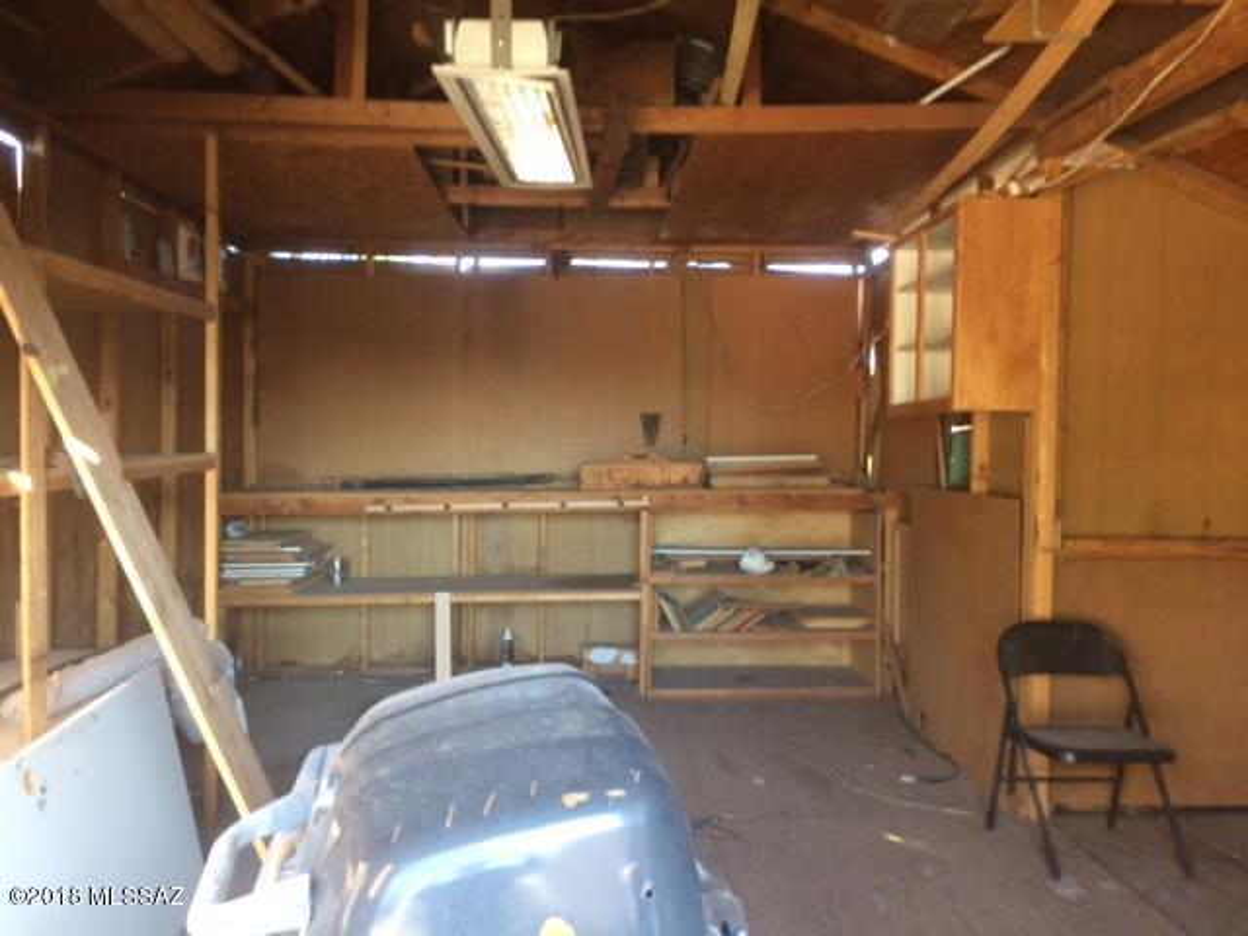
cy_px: 468
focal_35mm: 29
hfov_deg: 61.7
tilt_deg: -3.0
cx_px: 624
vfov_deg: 48.2
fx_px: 1046
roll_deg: -0.3
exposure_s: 1/30
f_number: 2.2
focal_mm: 4.15
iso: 80
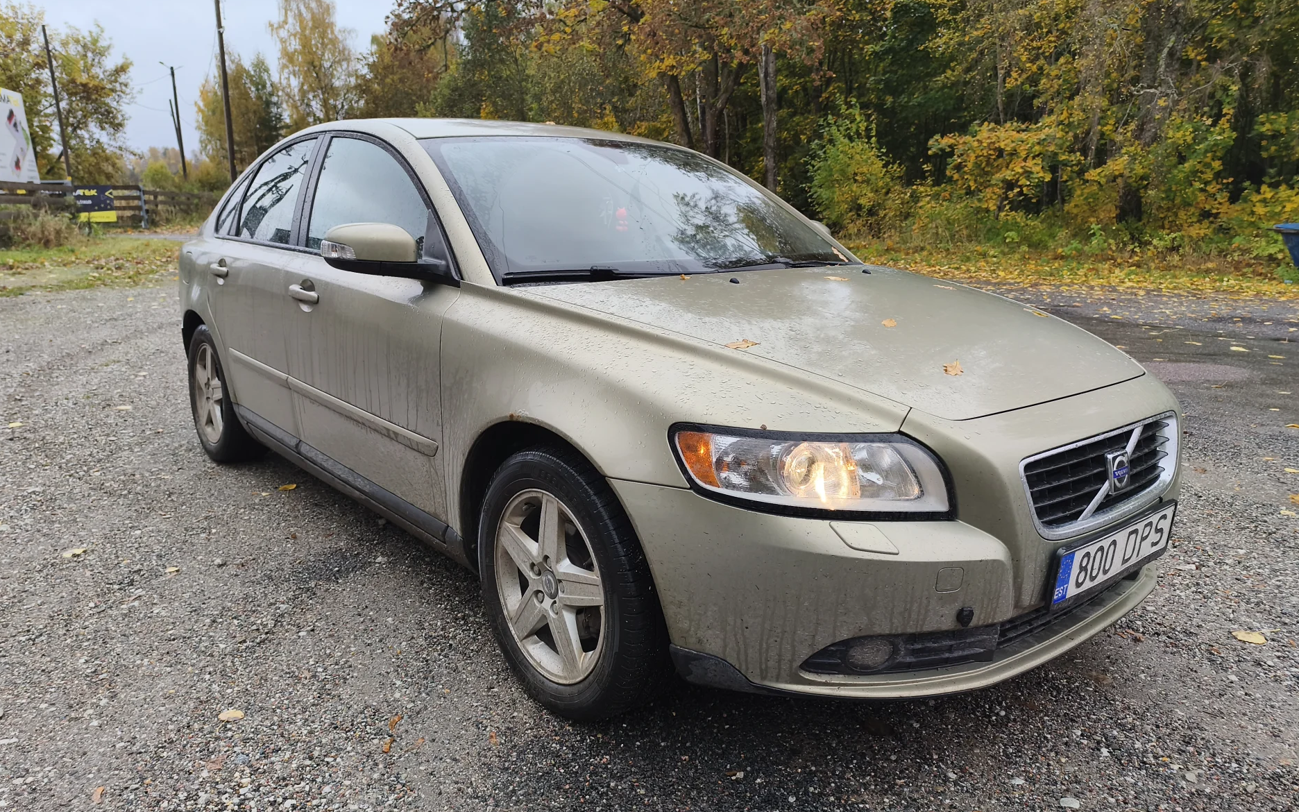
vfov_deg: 49.3
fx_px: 885
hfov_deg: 72.5
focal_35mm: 25
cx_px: 635
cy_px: 423
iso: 50
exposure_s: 1/181
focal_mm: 6.14
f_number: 1.65
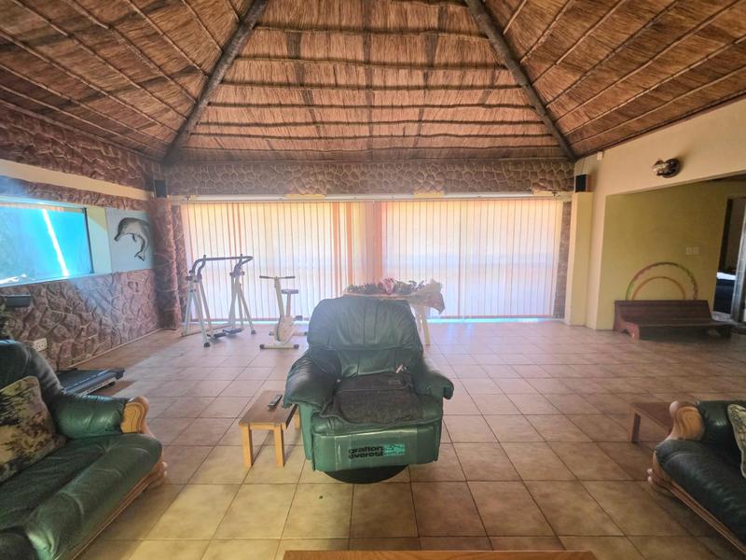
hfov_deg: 106.2
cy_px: 280
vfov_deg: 89.9
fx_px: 280
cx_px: 373
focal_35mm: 13
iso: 500
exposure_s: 1/101
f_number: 1.9
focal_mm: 2.2
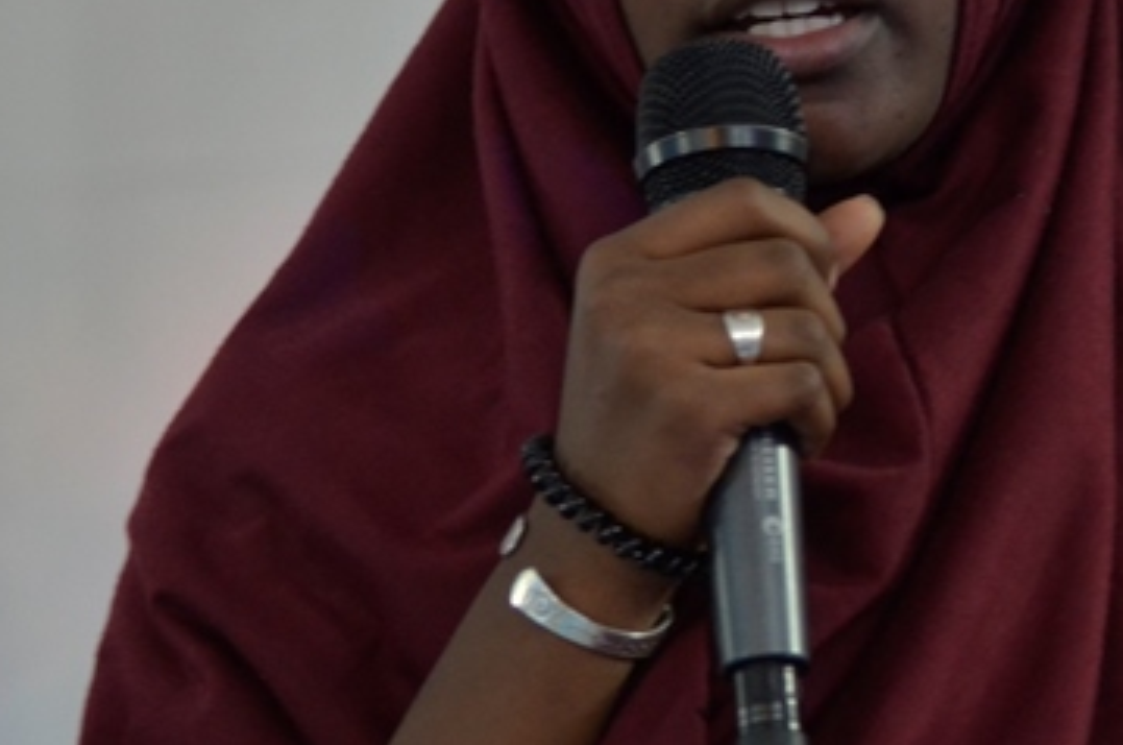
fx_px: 12656
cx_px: 1110
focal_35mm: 406
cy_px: 366
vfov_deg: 3.4
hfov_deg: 5.1
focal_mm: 95
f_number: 4
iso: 640
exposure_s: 1/50
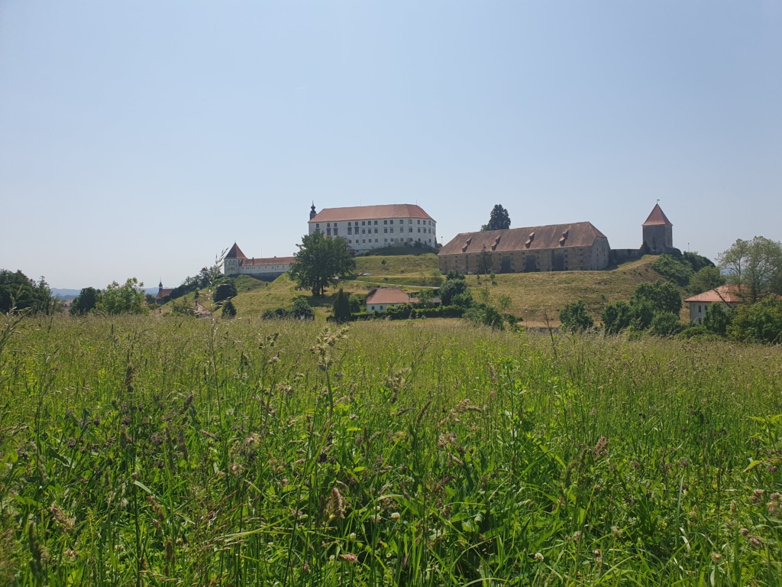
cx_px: 391
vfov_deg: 53.1
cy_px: 294
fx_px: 587
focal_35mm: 26
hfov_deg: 67.3
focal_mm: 4.32
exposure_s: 1/2864
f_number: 2.4
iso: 50
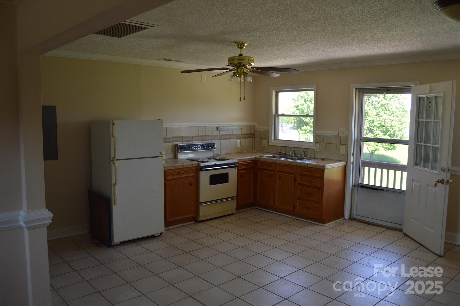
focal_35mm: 27
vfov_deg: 47.8
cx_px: 230
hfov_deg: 67.4
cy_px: 153
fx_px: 345
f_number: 3.5
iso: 400
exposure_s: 1/320
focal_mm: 18
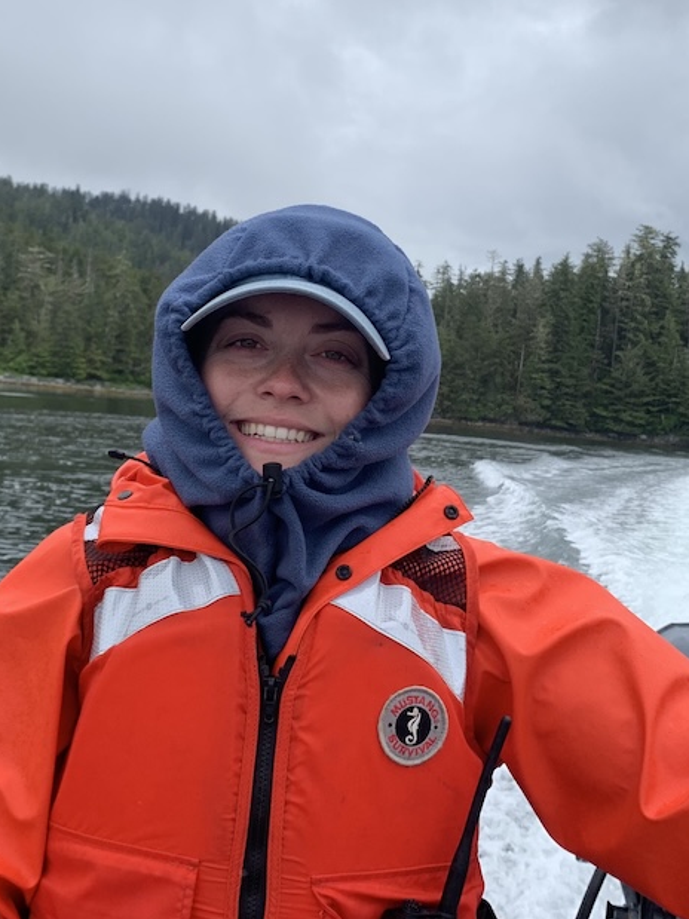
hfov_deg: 49.7
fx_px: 743
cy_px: 443
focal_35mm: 28
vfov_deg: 63.4
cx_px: 339
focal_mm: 4.25
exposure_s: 1/796
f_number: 1.8
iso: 25
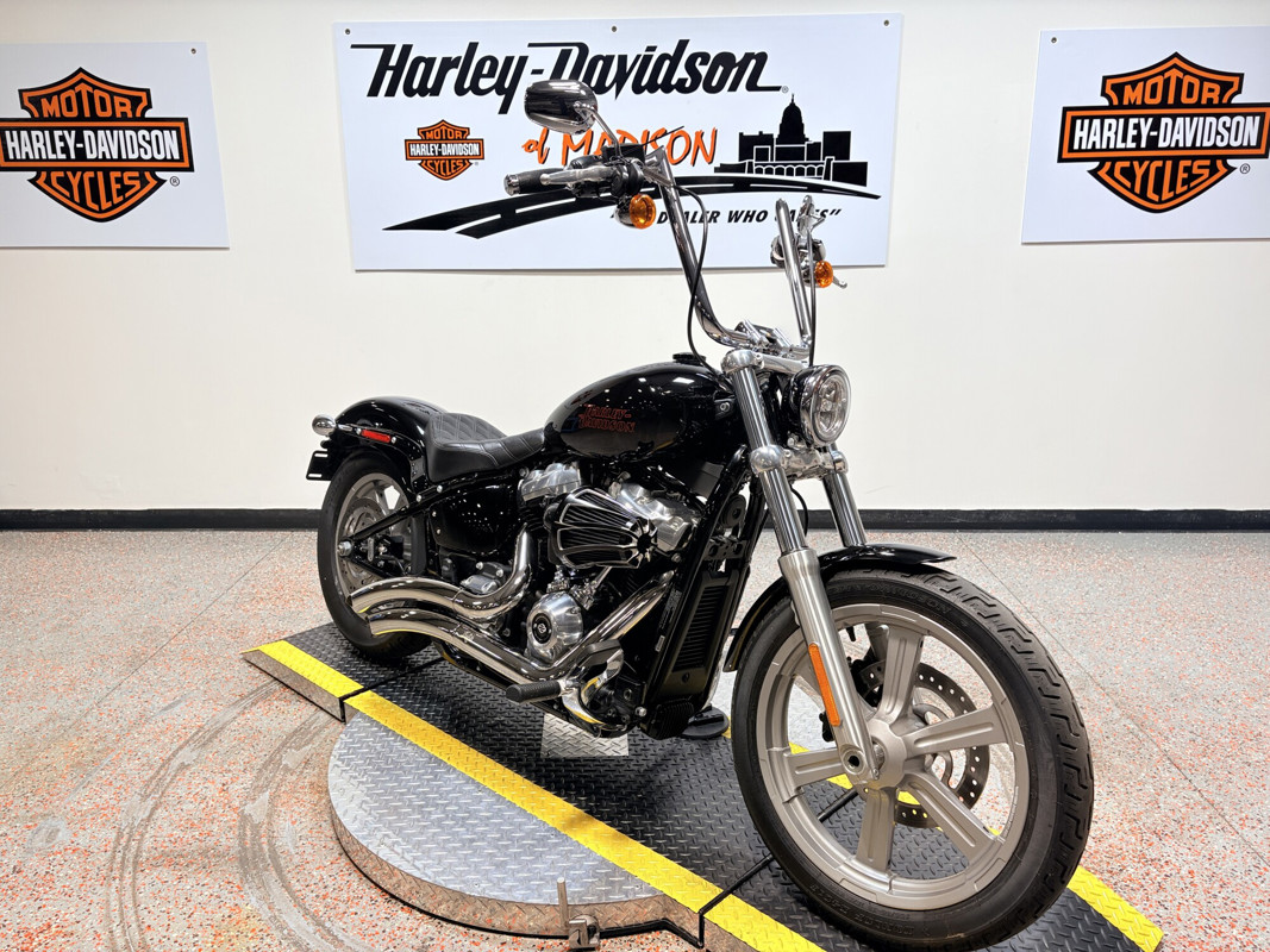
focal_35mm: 26
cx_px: 635
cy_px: 476
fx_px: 954
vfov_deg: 53.1
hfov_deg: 67.3
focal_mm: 5.96
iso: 40
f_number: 1.6
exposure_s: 1/120
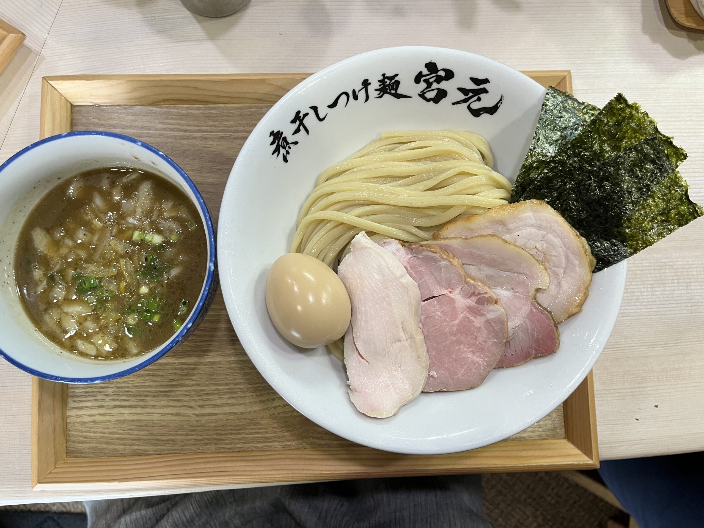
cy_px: 264
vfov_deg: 53.1
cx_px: 352
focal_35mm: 26
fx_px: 529
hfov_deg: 67.3
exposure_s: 1/50
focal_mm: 5.1
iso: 125
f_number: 1.6
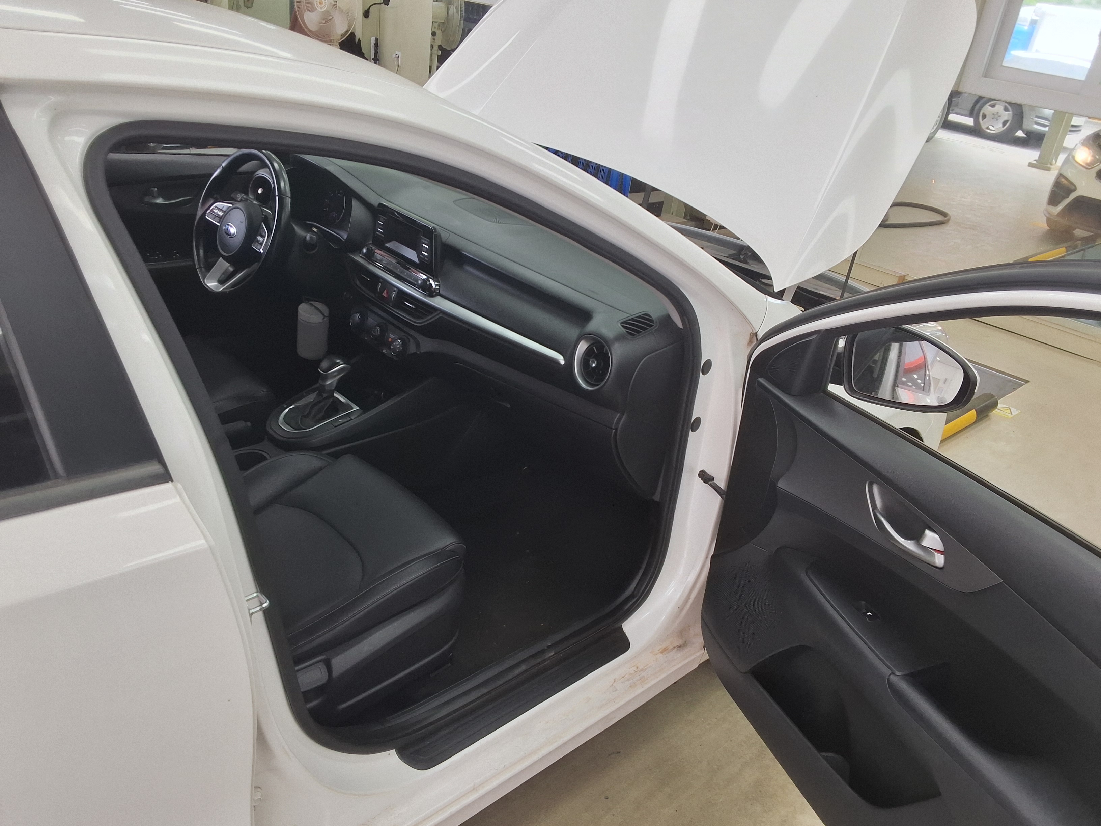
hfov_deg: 63.4
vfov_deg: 49.7
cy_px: 413
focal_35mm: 28
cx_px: 550
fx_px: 891
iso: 32
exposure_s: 1/125
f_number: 1.9
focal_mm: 2.91
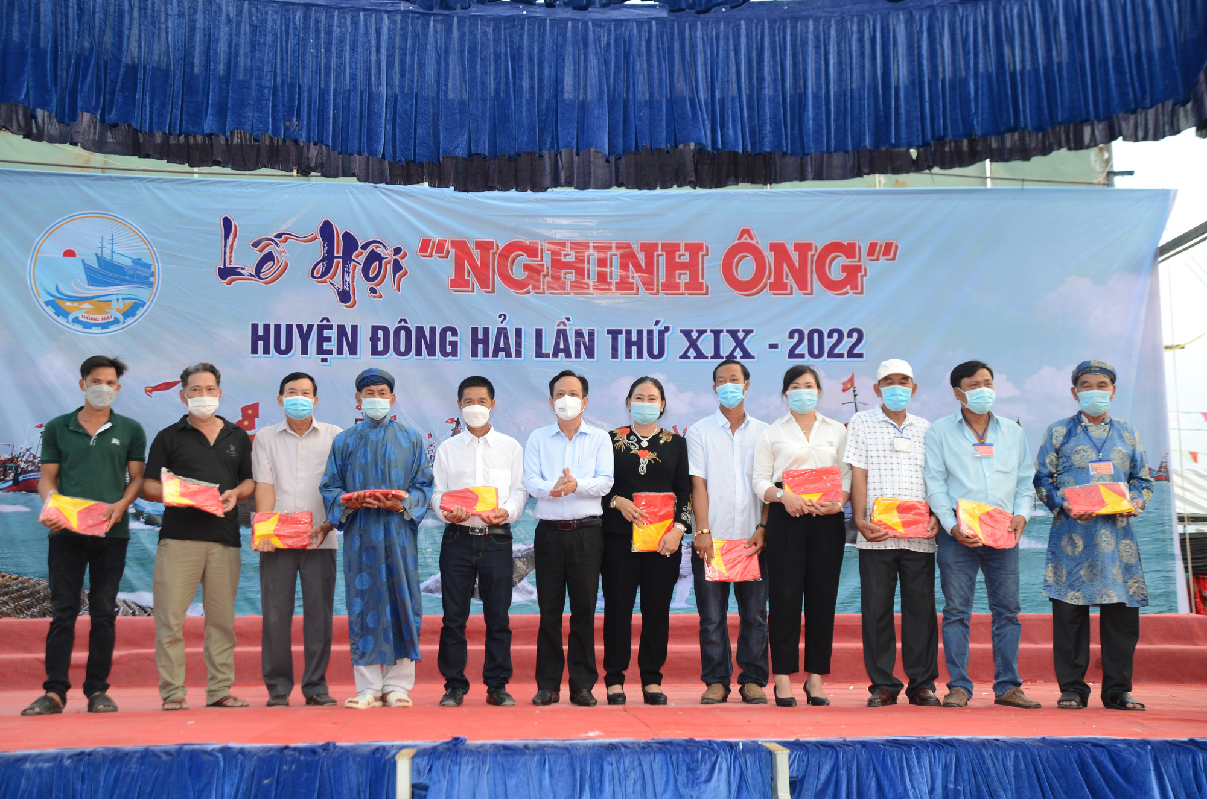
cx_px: 604
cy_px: 400
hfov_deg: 49.6
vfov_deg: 34.1
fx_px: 1305
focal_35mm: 39
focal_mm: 26
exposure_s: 1/160
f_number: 3.8
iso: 320
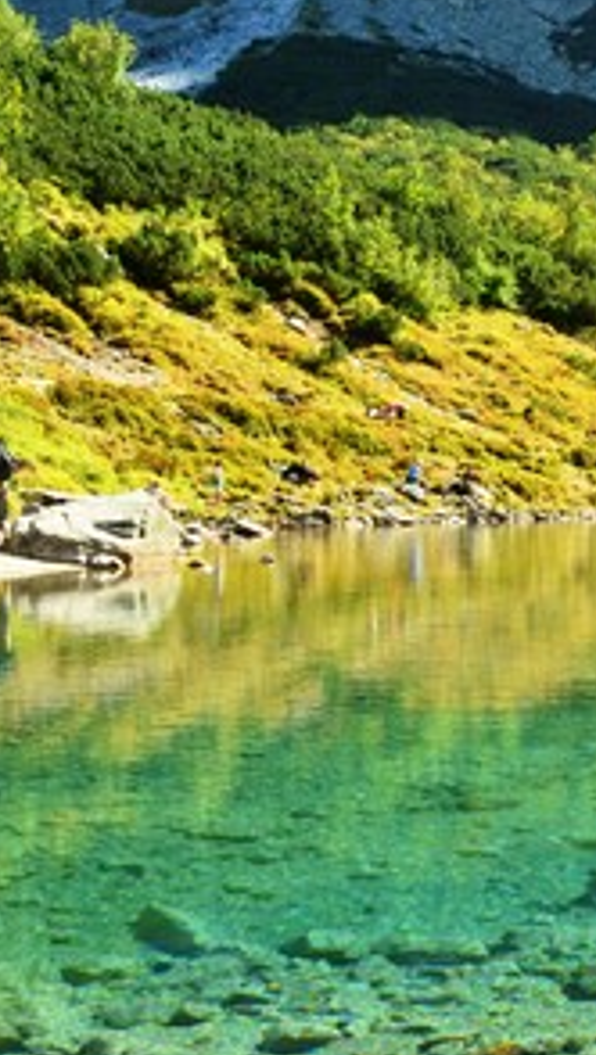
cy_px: 492
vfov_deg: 33.8
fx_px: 1737
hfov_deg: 17.2
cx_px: 950
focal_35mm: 62
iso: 800
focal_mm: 18
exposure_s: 1/50
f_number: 14
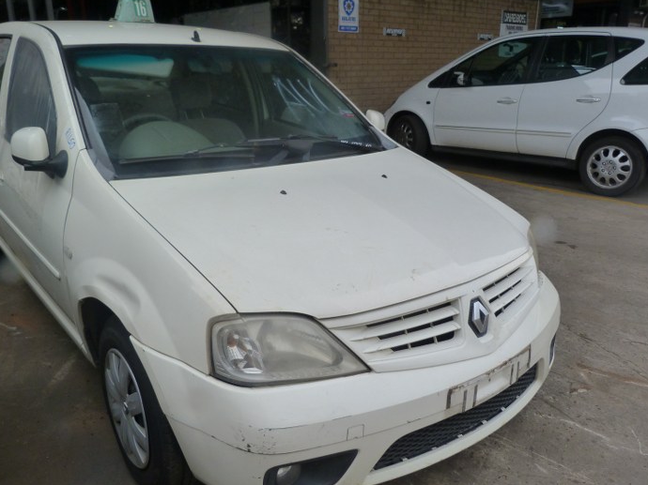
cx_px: 308
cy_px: 243
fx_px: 543
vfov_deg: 48.2
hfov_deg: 61.6
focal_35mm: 29
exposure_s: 1/125
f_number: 3.6
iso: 125
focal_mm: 4.5
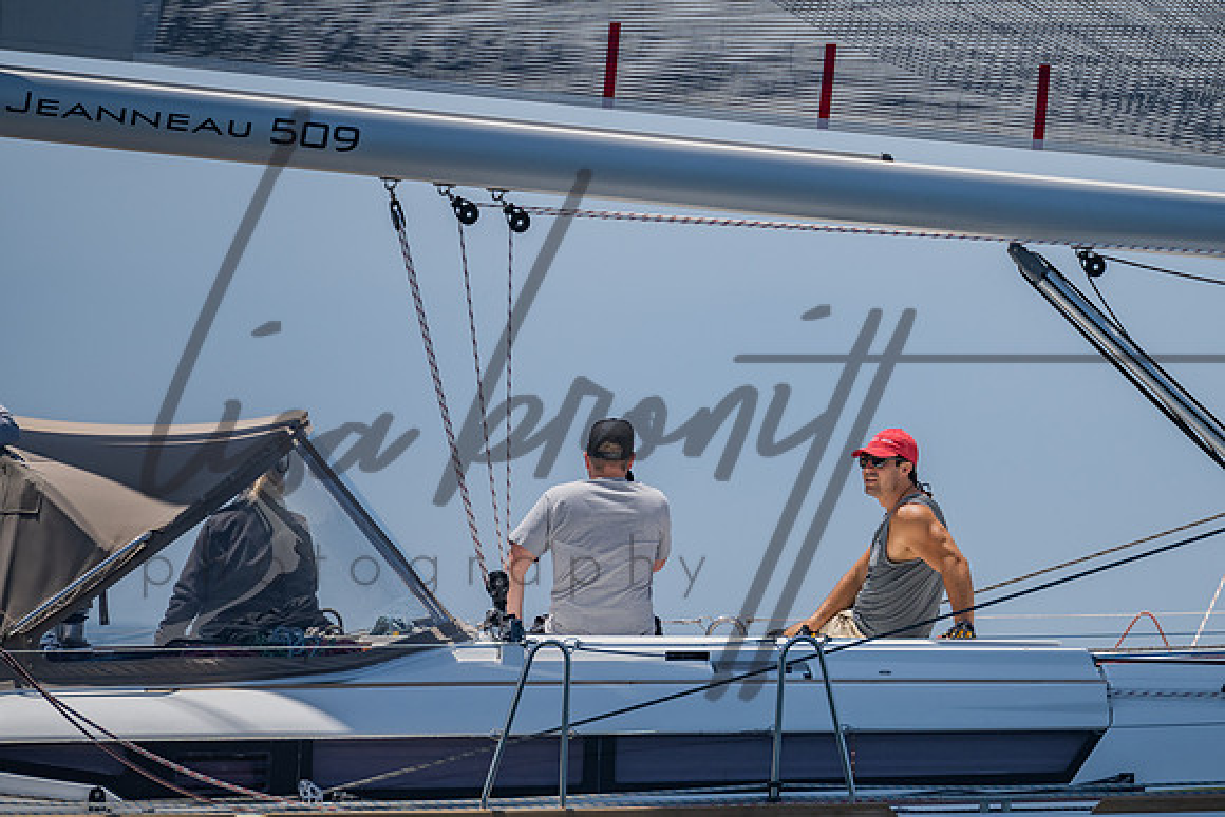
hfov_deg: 3.9
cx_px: 815
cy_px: 272
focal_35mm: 534
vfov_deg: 2.6
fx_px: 18172
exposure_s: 1/2000
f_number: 6.3
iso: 250
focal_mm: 400
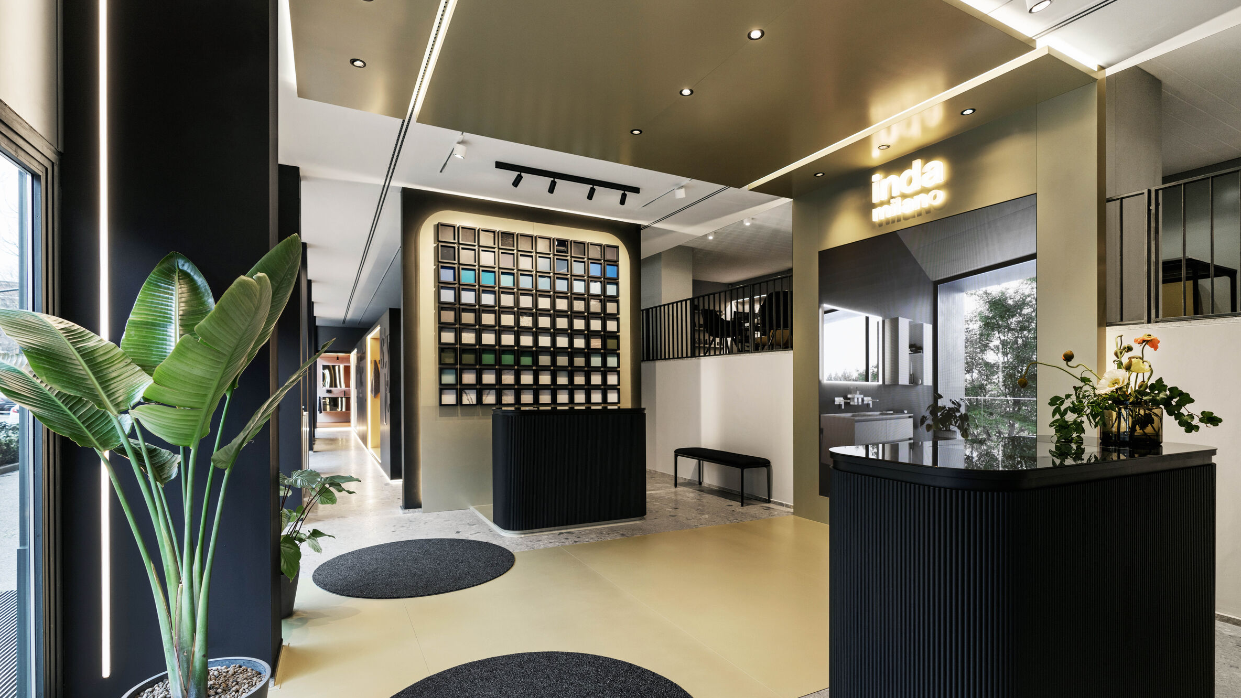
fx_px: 559
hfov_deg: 95.9
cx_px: 624
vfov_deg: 63.6
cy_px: 398
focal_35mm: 17
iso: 200
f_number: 3.5
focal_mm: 16
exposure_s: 1/80
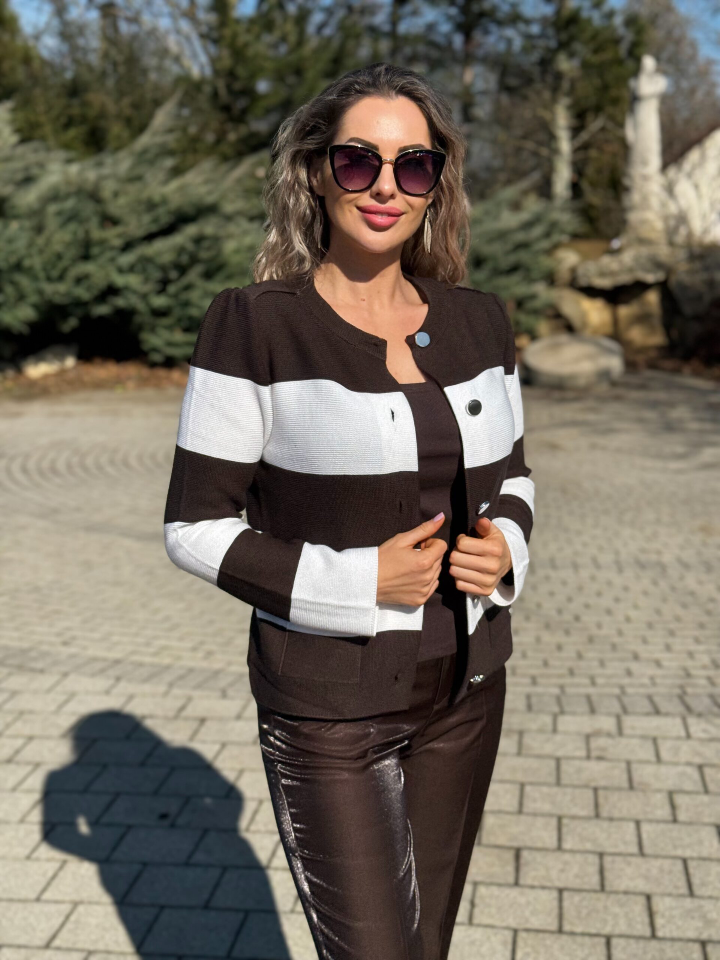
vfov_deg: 39.7
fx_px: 1331
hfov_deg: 30.3
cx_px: 360
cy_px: 480
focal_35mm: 48
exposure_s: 1/7092
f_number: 1.78
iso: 64
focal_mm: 6.76
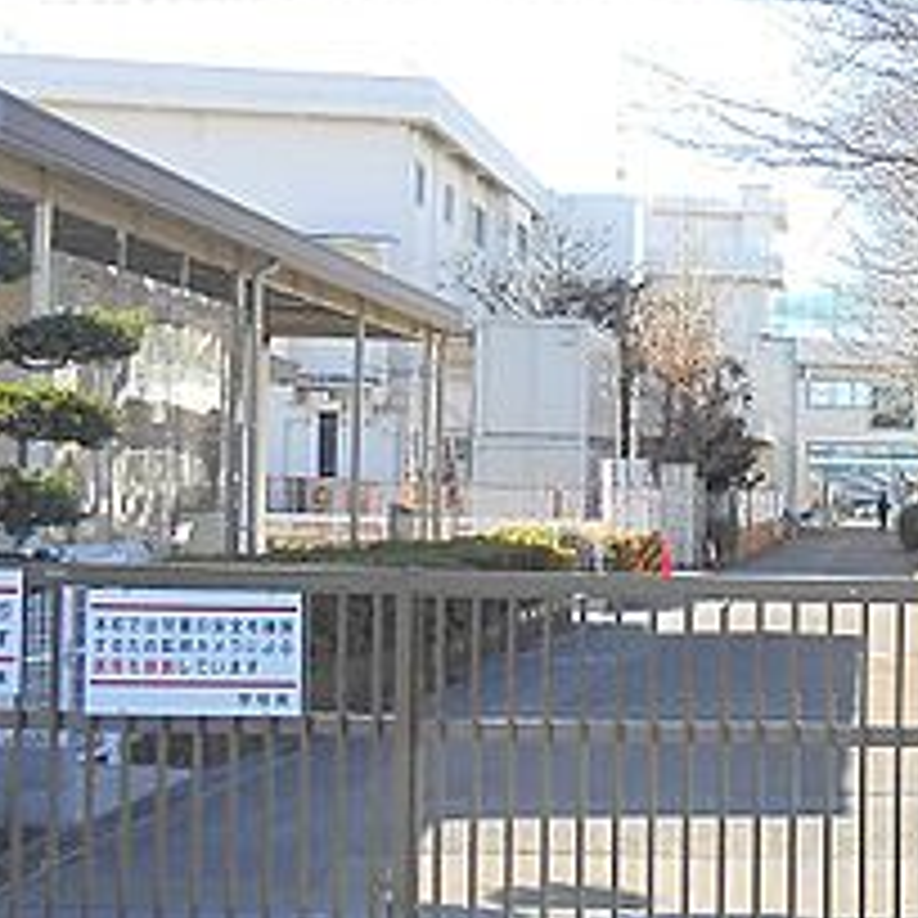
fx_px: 2100
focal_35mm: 70
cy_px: 475
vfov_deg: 24.7
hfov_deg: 21.5
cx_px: 1292
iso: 80
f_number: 3.5
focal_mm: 4.6
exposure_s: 1/200
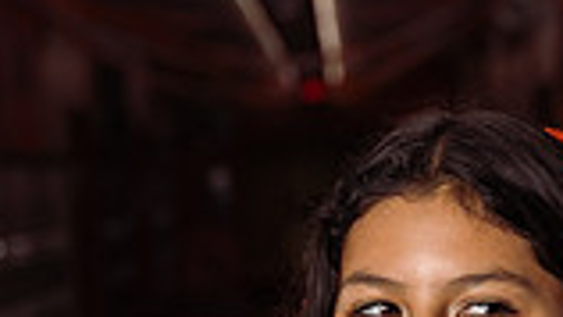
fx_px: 2808
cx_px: 410
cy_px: 759
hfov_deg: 11.4
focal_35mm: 188
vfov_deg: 6.2
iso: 125
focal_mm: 63
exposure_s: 1/250
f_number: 4.5
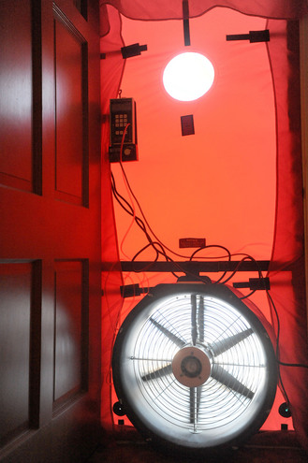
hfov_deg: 41.0
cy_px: 232
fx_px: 411
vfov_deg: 58.8
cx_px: 154
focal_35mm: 32
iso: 4000
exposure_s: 1/640
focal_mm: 32
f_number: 2.8
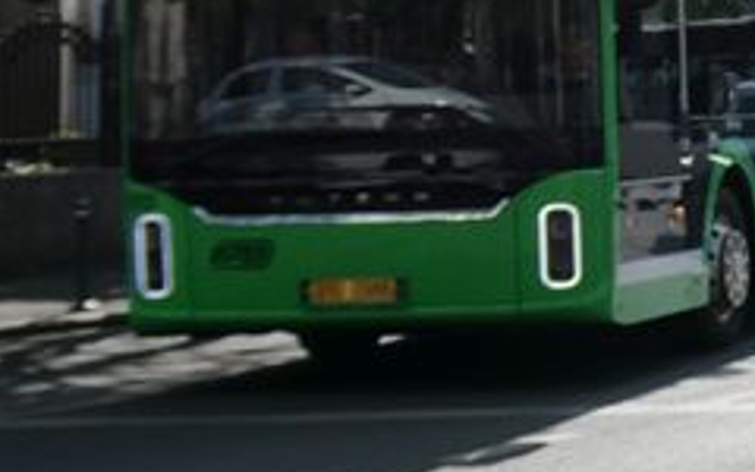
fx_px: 3416
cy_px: 126
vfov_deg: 7.9
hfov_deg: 12.1
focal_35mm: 166
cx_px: 1101
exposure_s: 1/1000
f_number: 4
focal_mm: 8.4
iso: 80
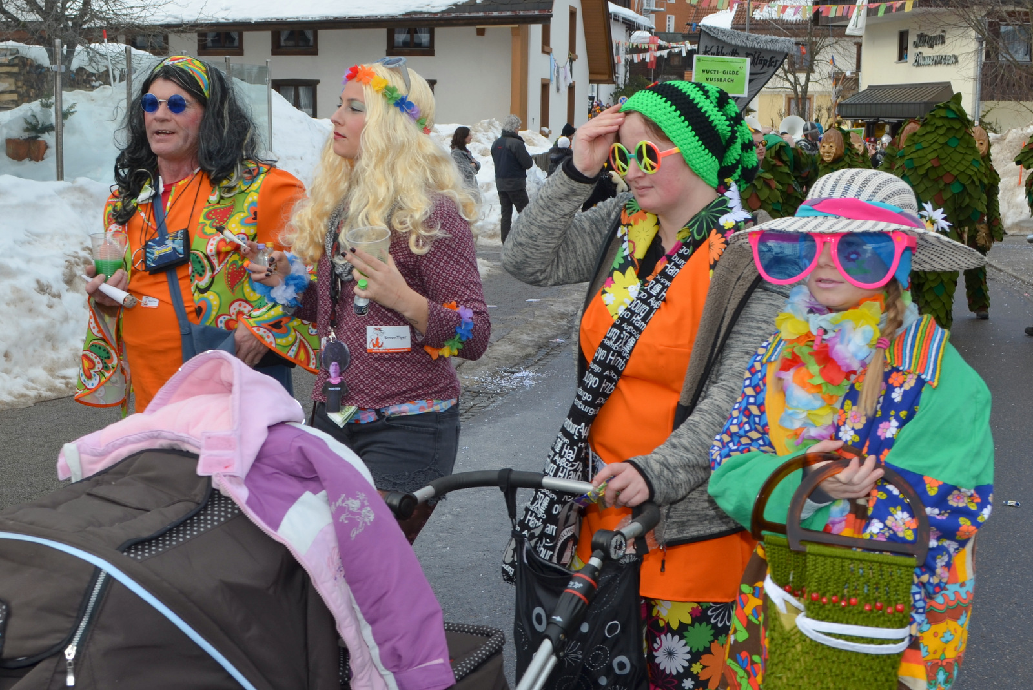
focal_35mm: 36
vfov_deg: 36.9
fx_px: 1033
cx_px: 516
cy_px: 345
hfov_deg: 53.1
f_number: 8
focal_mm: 24
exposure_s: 1/200
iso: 100
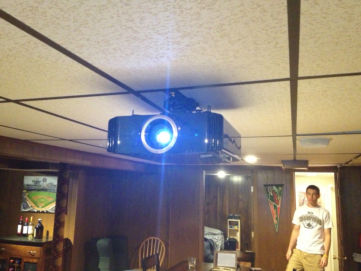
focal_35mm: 35
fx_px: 365
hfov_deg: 52.6
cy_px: 136
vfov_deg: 40.7
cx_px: 180
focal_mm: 4.28
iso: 800
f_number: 2.4
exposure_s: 1/15
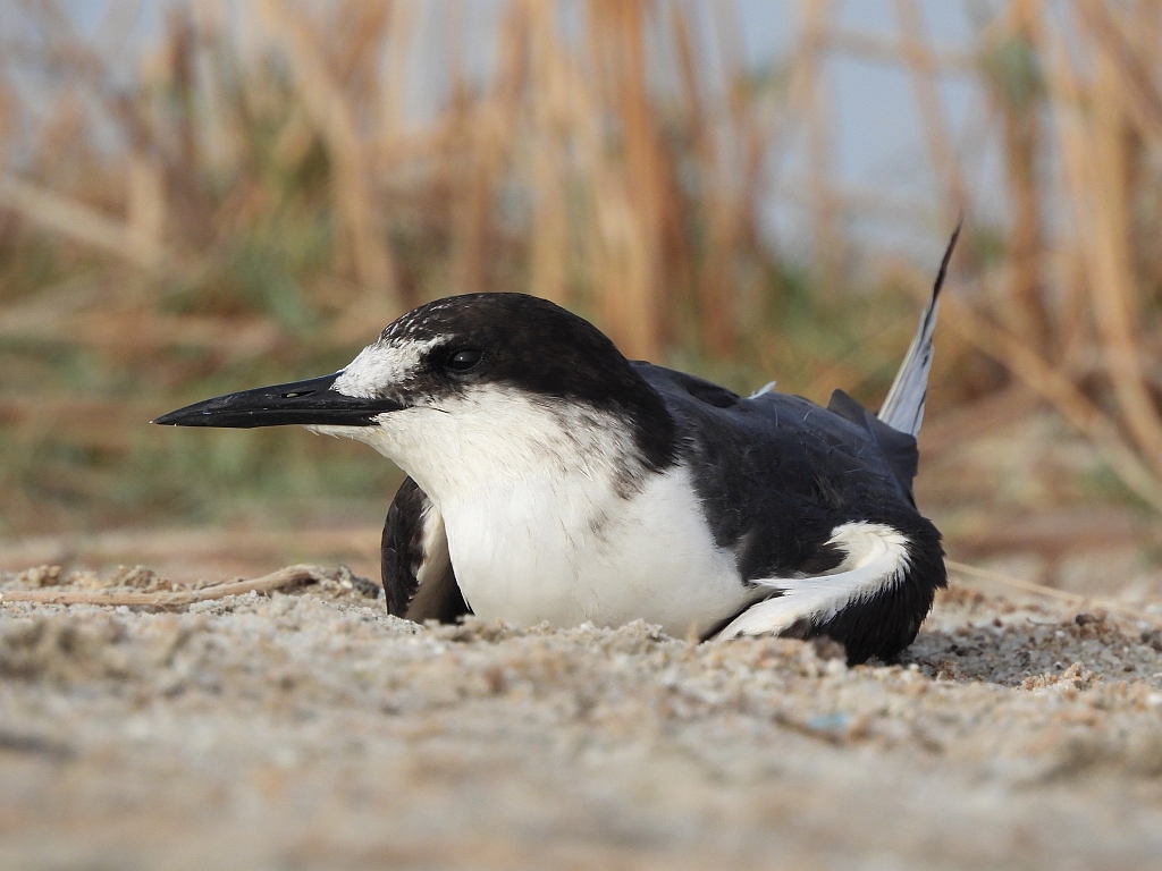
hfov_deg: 1.7
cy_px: 436
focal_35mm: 1200
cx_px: 581
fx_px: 40282
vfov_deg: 1.2
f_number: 6.3
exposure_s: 1/500
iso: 280
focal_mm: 214
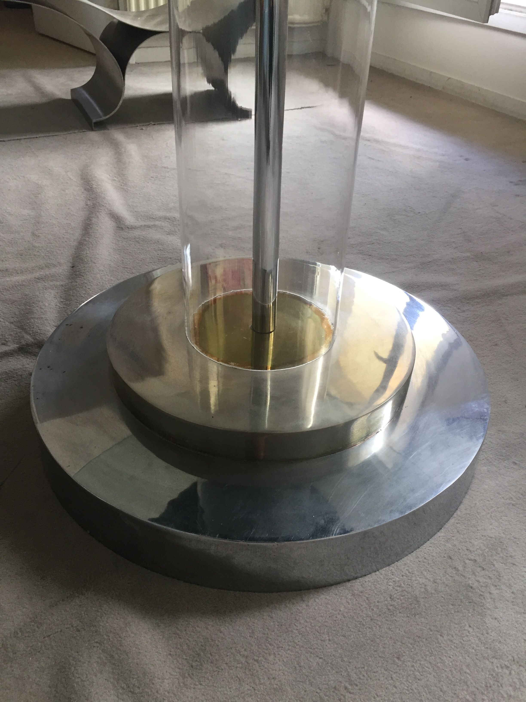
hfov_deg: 48.2
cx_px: 263
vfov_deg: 61.7
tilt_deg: -35.8
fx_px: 588
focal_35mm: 29
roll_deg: -2.4
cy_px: 351
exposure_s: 1/33
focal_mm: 4.15
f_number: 2.2
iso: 64
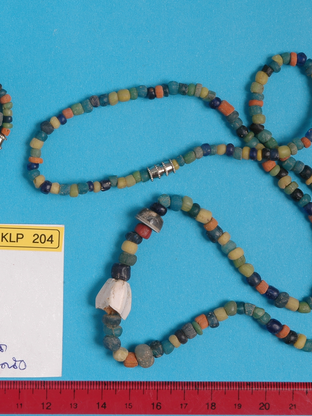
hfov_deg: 13.1
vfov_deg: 17.4
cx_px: 94
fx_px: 1358
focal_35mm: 113
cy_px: 208
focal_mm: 52
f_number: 22
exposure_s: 1/6
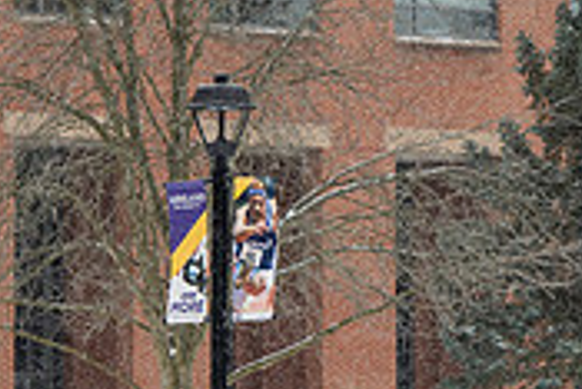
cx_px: 589
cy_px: 45
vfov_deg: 3.3
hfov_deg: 5.0
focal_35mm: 415
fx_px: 6715
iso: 500
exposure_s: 1/250
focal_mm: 125
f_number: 4
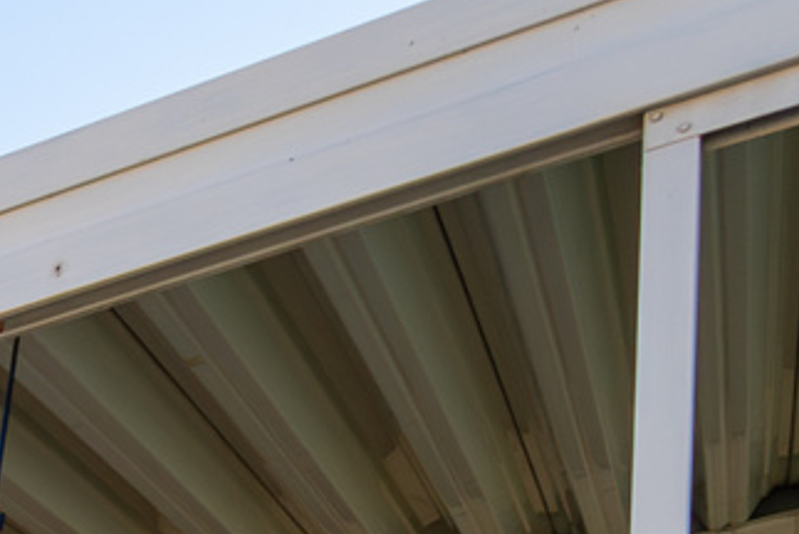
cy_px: 1633
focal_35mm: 95
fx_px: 2110
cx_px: -1553
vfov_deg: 10.2
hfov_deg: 11.7
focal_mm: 10
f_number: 3.2
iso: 160
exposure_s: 1/640
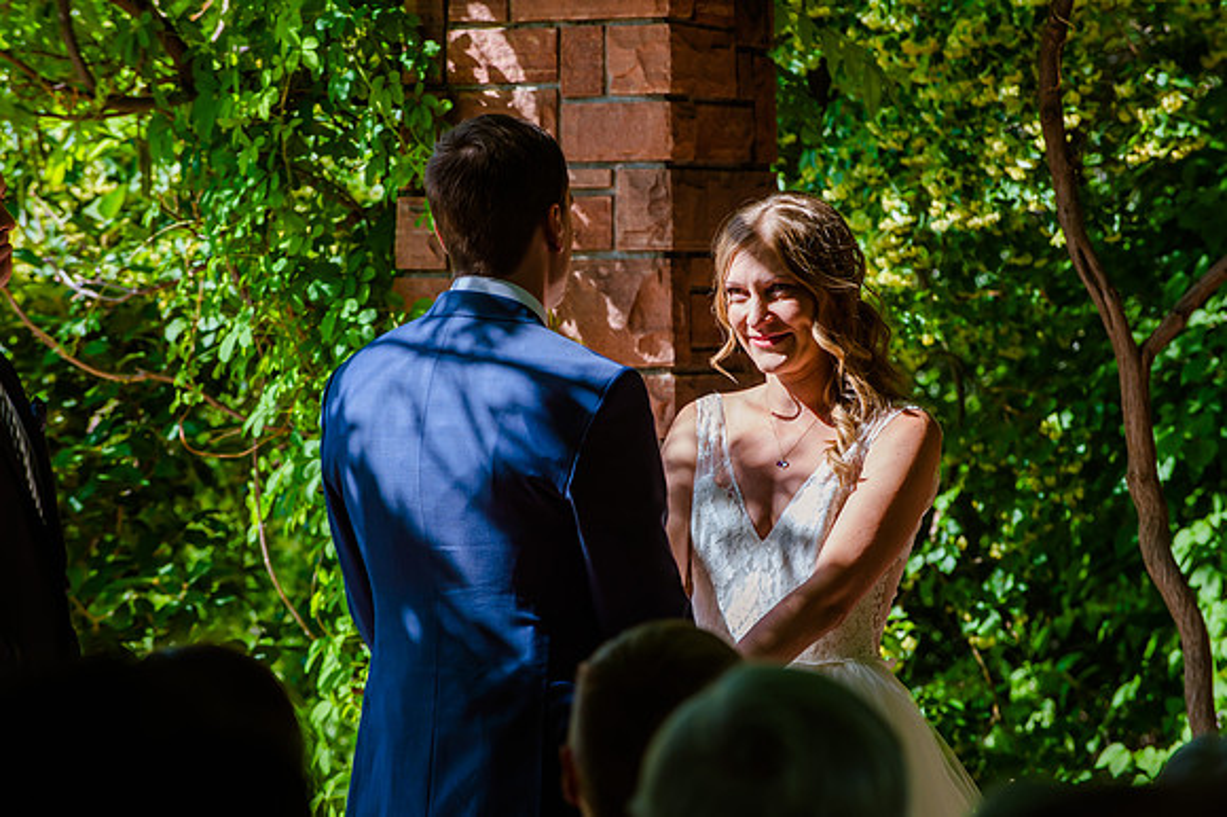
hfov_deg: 9.6
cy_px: 408
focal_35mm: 214
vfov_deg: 6.4
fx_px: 7293
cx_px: 614
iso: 400
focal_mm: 200
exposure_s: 1/250
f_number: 7.1
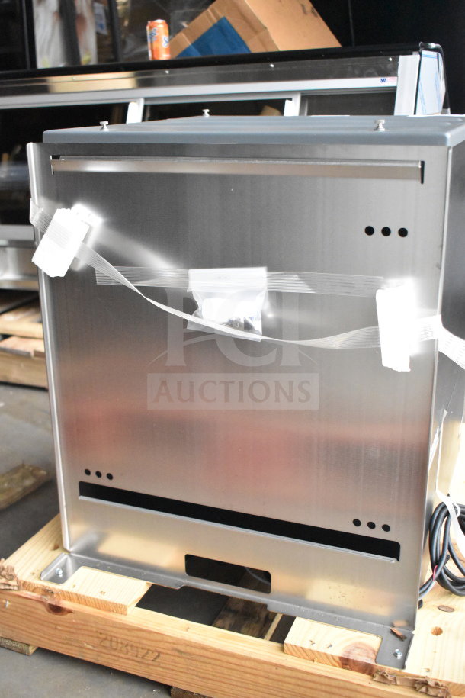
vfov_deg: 49.6
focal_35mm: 39
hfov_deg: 34.2
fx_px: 756
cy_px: 349
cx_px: 232
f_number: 4
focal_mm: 26
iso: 9000
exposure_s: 1/3200
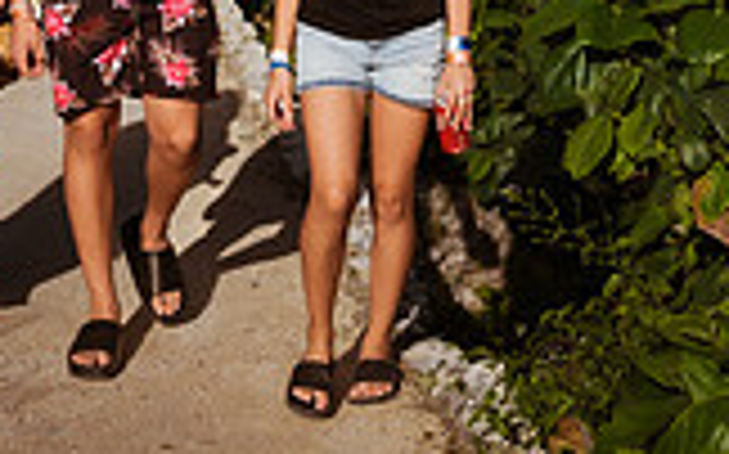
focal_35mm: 128
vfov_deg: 9.9
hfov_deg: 16.2
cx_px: 558
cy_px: -240
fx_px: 2541
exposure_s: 1/8000
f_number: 1.8
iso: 100
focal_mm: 35
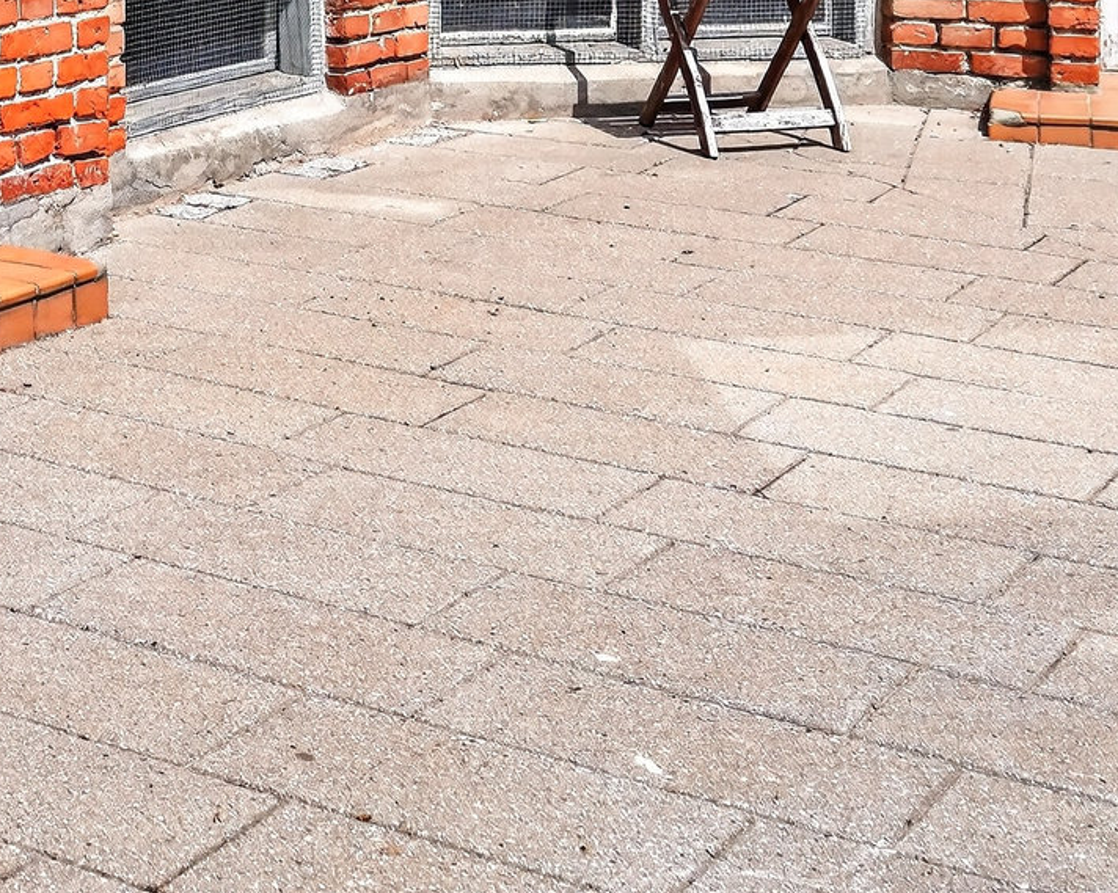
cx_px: 2
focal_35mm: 81
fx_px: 2679
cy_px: -308
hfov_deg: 22.7
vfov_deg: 17.6
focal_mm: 24
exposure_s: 1/3200
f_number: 8
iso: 400
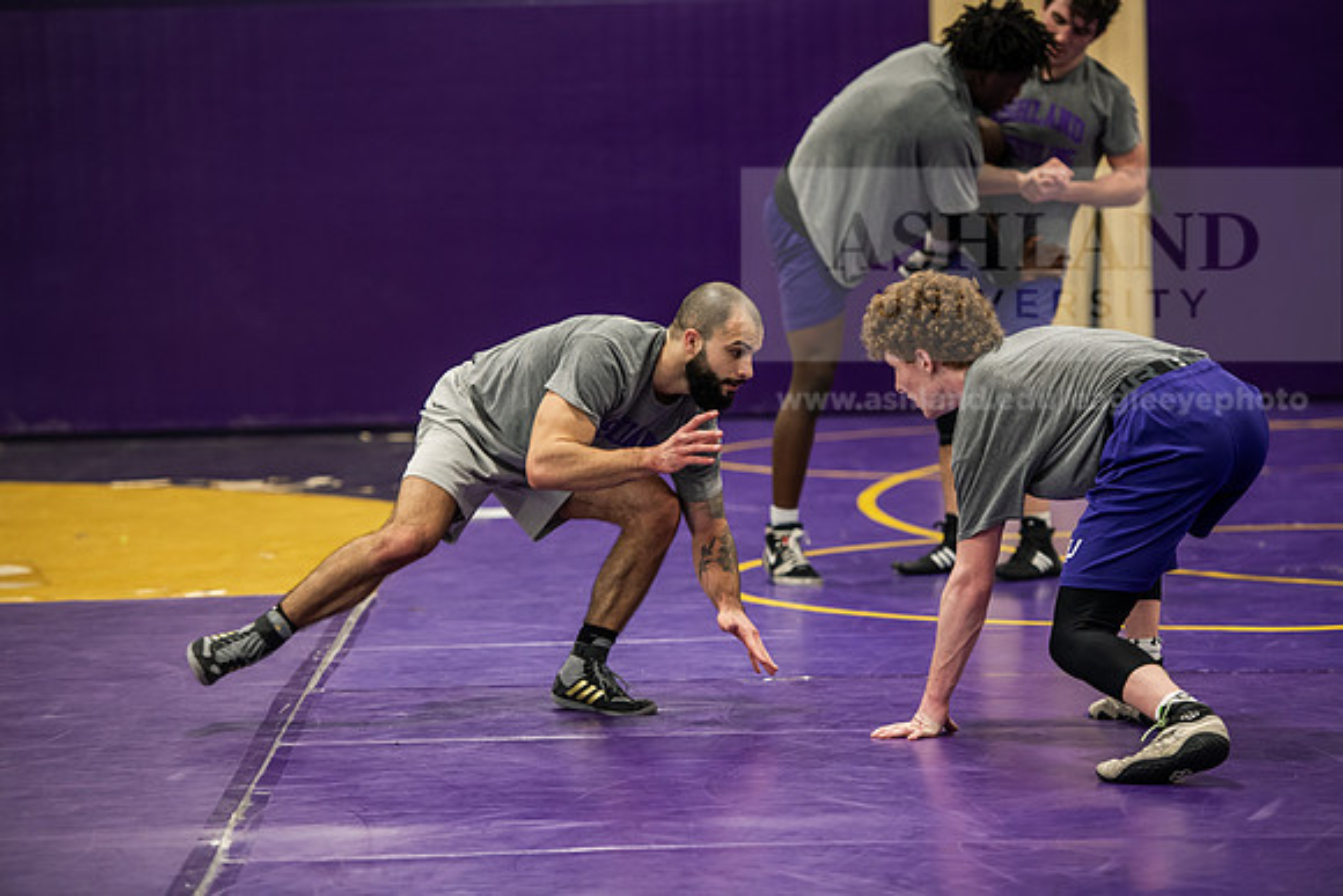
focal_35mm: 135
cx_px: 672
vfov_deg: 10.2
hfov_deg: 15.2
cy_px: 448
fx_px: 5037
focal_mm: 135
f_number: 3.2
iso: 1600
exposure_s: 1/200
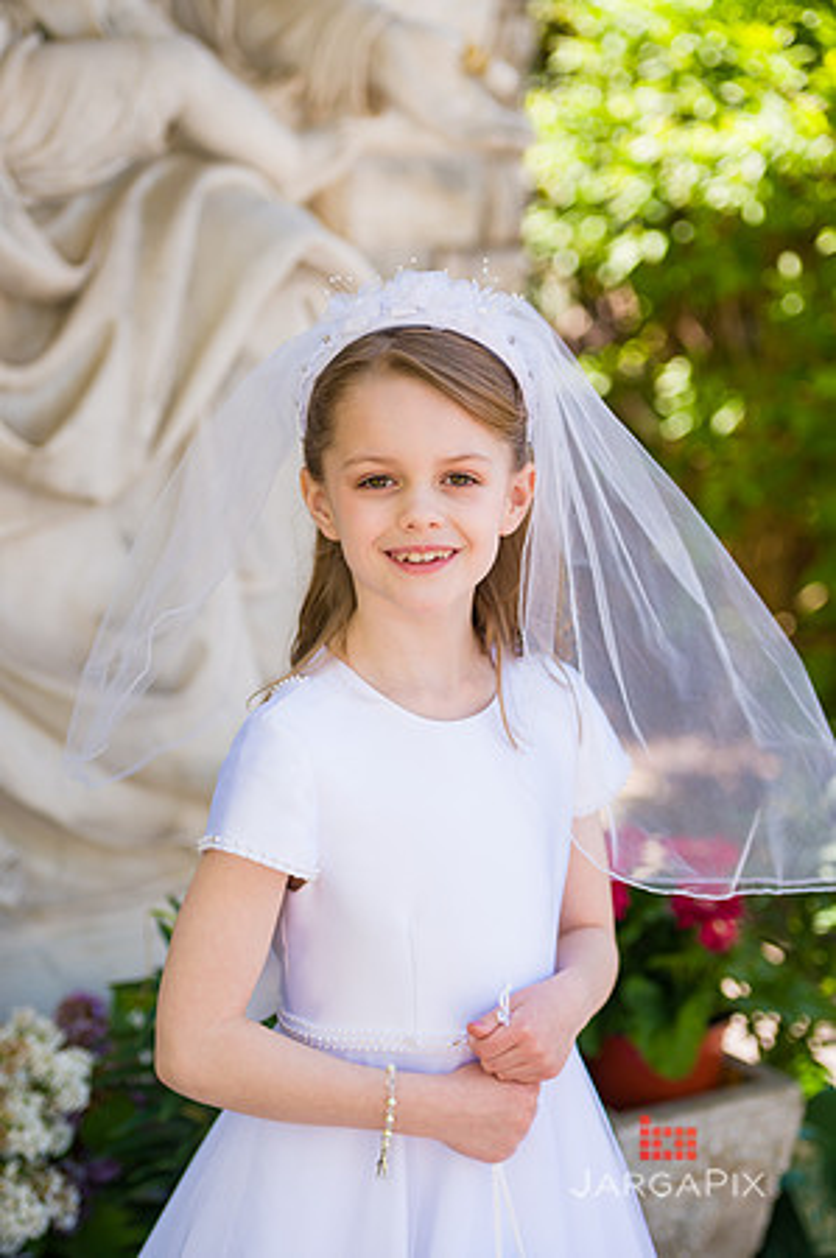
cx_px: 418
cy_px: 629
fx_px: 3002
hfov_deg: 15.9
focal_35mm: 86
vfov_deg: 23.7
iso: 200
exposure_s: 1/640
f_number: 3.2
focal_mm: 86
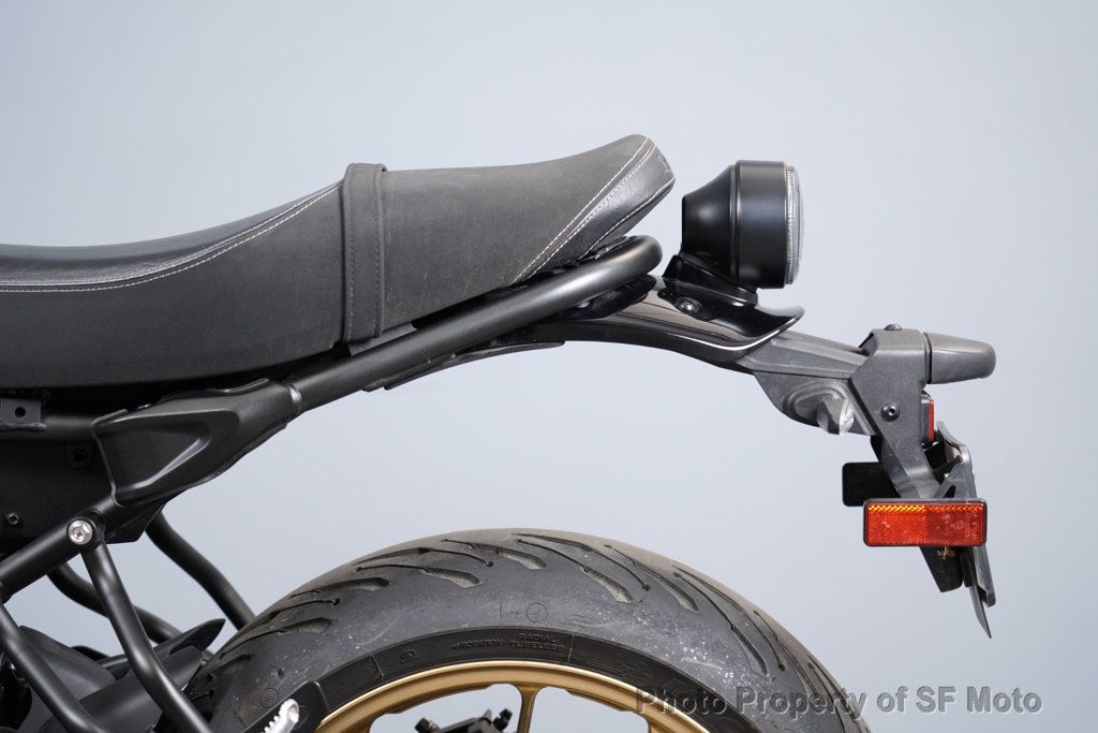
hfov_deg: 19.5
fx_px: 3203
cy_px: 366
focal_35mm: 105
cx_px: 549
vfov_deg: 13.0
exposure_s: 1/100
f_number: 4
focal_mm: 105
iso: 1600
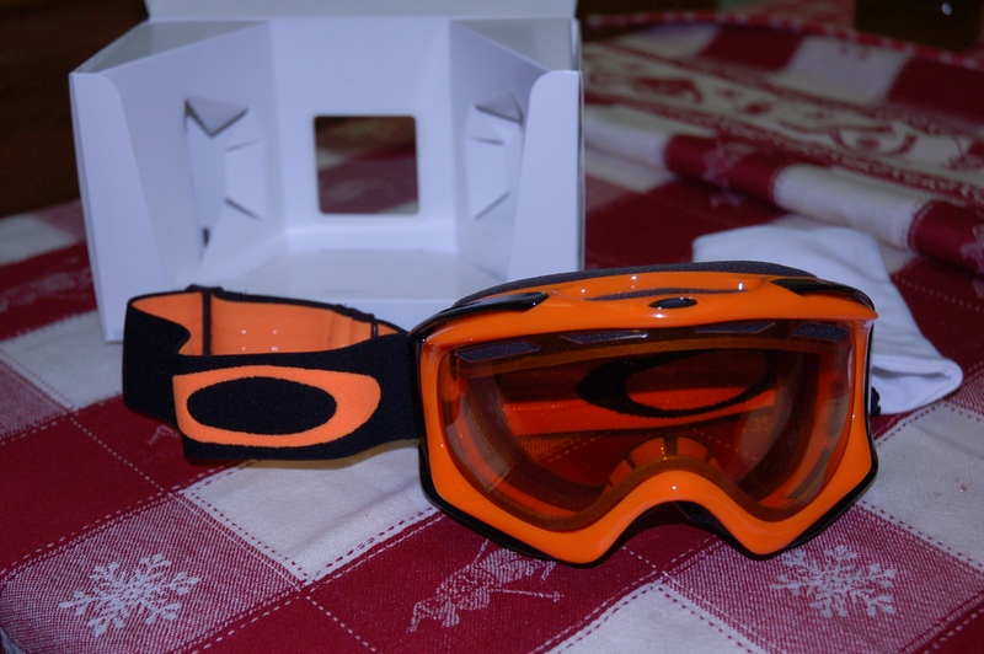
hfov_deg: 35.1
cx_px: 492
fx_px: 1557
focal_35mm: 57
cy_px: 327
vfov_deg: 23.7
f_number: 4.2
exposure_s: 1/60
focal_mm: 38
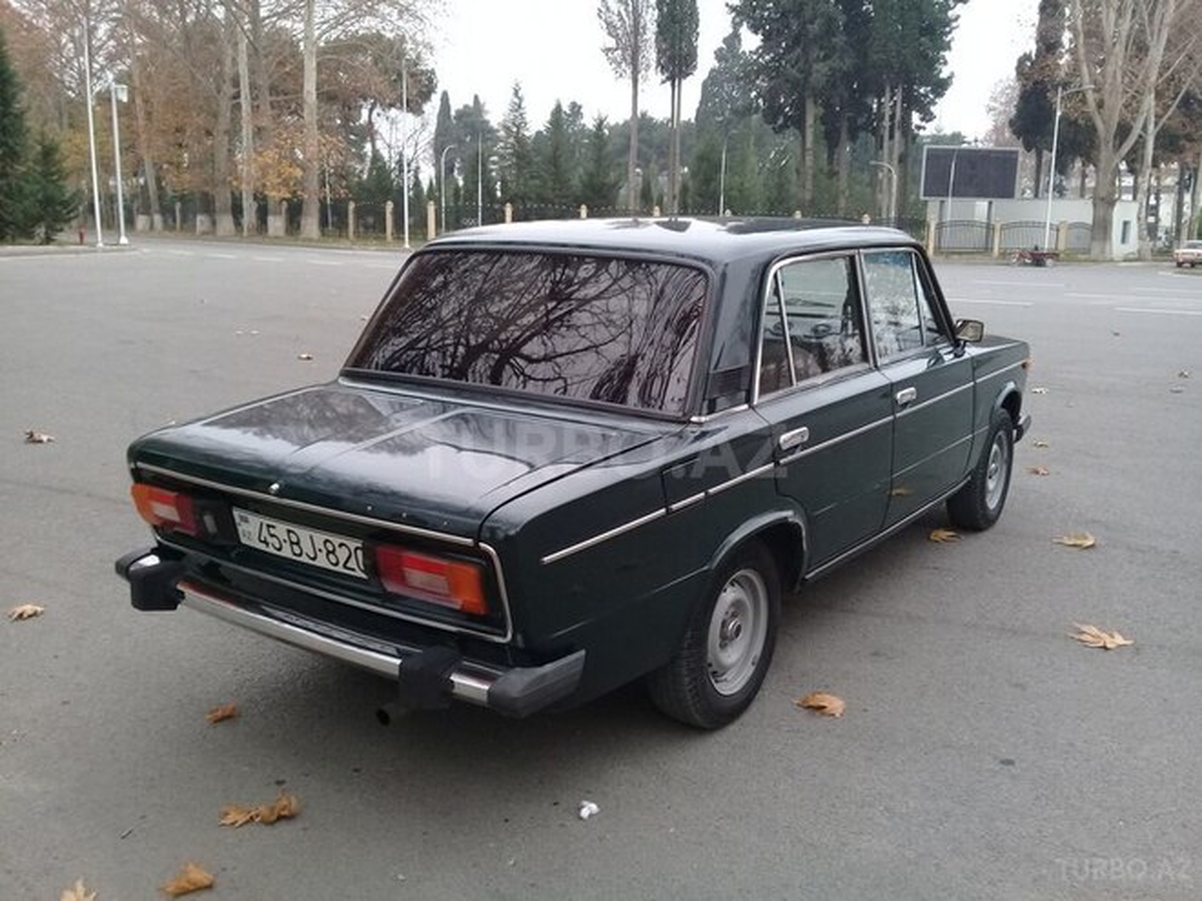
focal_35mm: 31
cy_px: 450
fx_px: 1076
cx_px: 601
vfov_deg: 45.4
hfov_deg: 58.4
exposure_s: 1/33
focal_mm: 3.3
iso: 64
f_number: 2.2
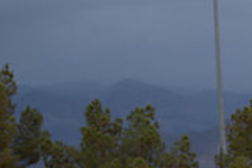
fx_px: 2517
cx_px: 343
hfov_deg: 5.7
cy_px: 290
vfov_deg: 3.8
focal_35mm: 360
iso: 250
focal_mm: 100
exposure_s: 1/200
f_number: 2.8
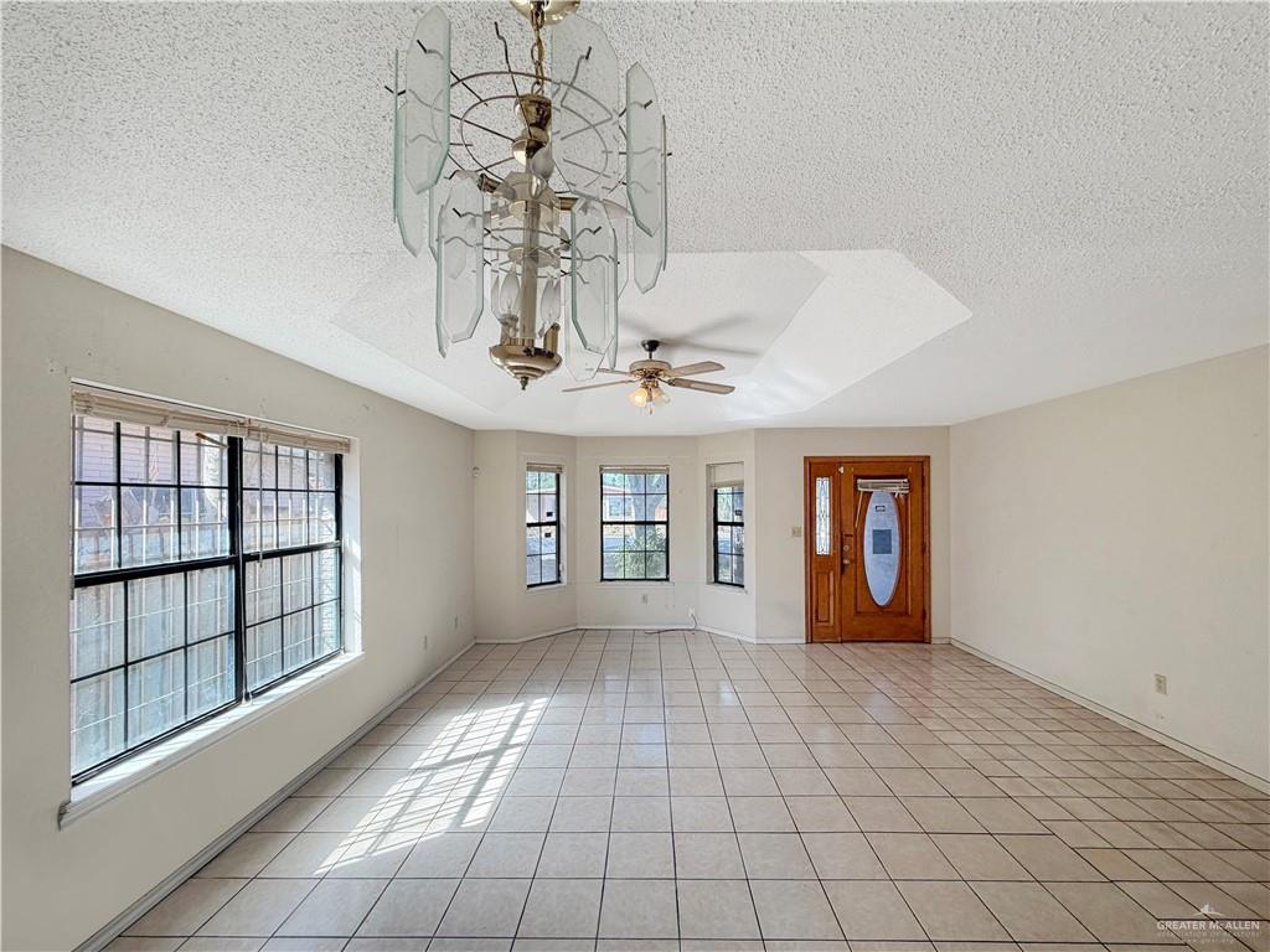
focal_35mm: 14
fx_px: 514
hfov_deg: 102.1
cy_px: 476
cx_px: 635
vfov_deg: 85.7
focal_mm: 2.22
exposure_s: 1/120
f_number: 2.2
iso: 64
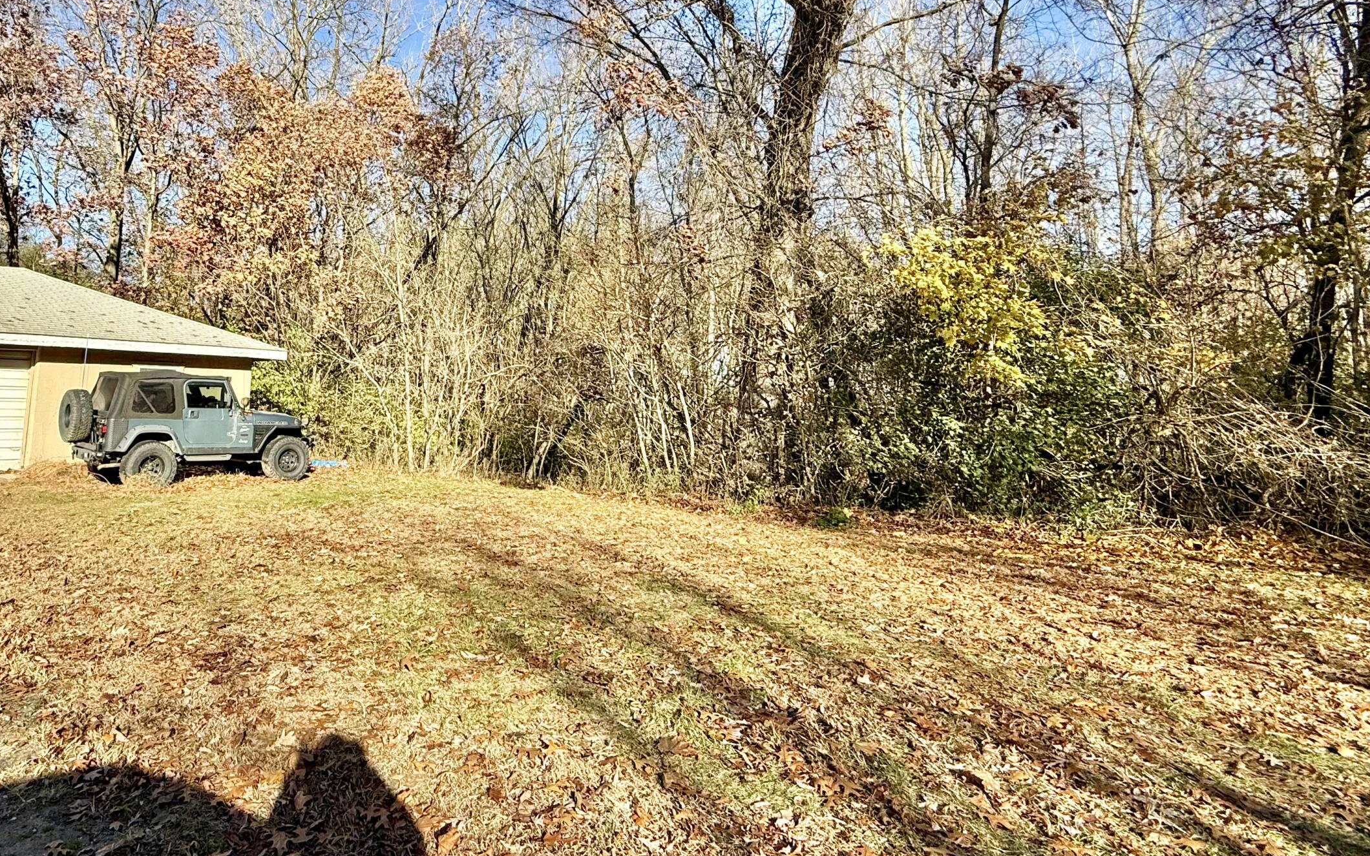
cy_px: 283
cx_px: 458
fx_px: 784
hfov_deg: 79.6
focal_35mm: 21
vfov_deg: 56.0
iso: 64
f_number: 2.2
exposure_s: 1/1399
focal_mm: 2.22
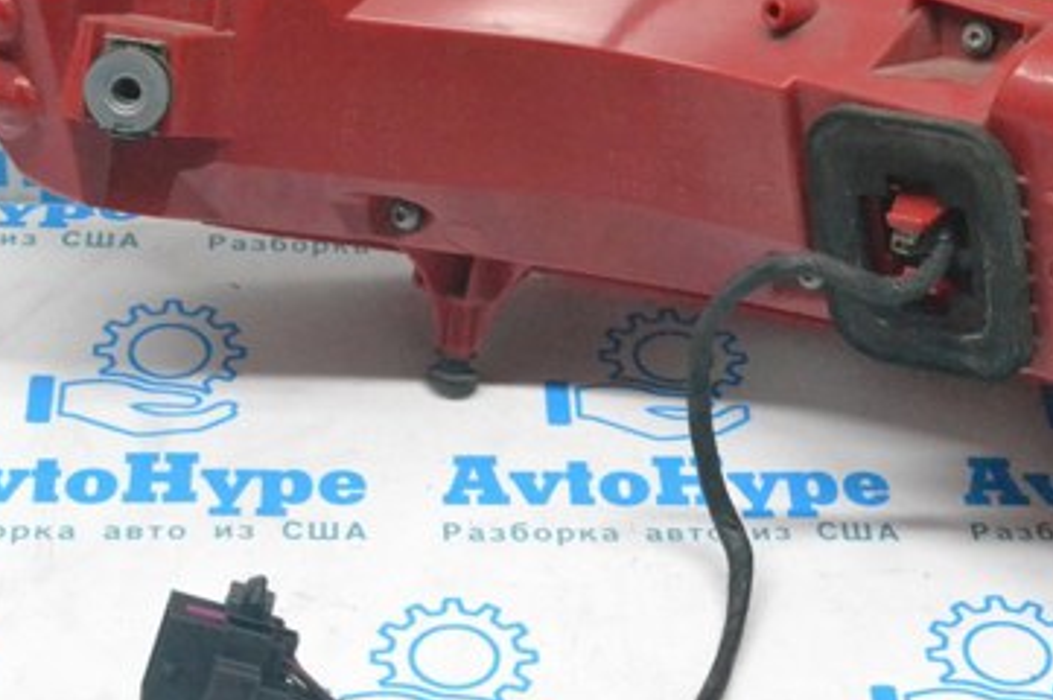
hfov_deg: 20.2
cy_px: 257
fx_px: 2952
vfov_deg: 13.5
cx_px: 656
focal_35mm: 101
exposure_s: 1/160
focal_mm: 38
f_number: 10
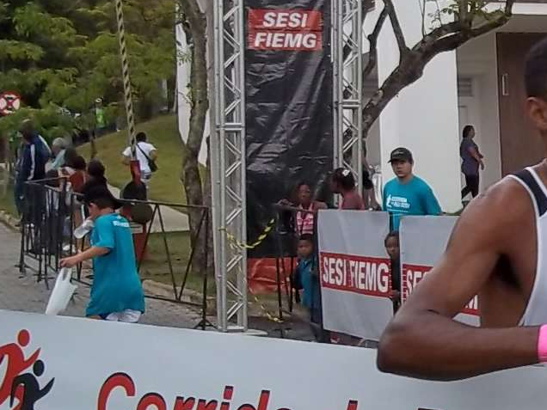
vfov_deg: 12.7
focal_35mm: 116
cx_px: 667
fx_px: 1833
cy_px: 130
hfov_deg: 16.2
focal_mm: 6.5
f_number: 3.1
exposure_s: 1/500
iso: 80
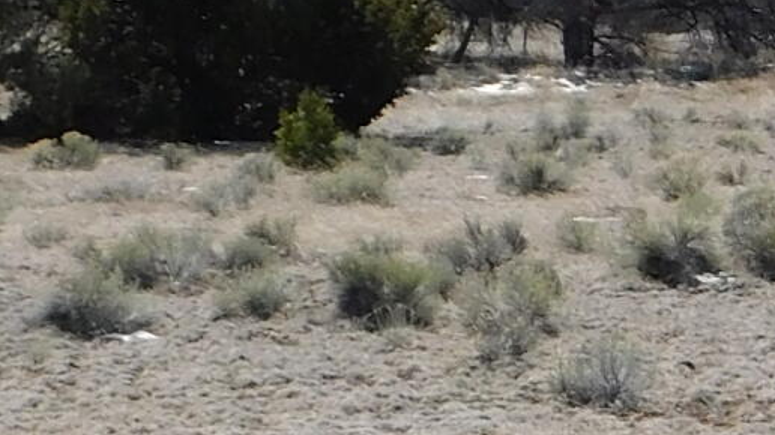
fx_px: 4684
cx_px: 1458
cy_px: 230
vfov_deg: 5.3
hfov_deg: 9.0
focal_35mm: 228
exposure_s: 1/400
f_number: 7
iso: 125
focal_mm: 6.3
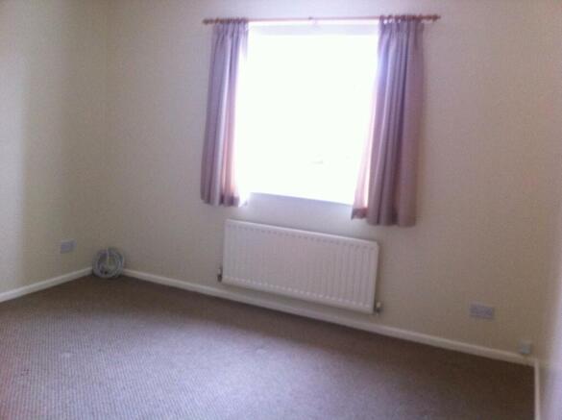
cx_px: 281
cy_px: 210
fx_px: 567
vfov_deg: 40.6
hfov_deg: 52.7
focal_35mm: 35
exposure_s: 1/15
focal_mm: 3.85
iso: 320
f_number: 2.8
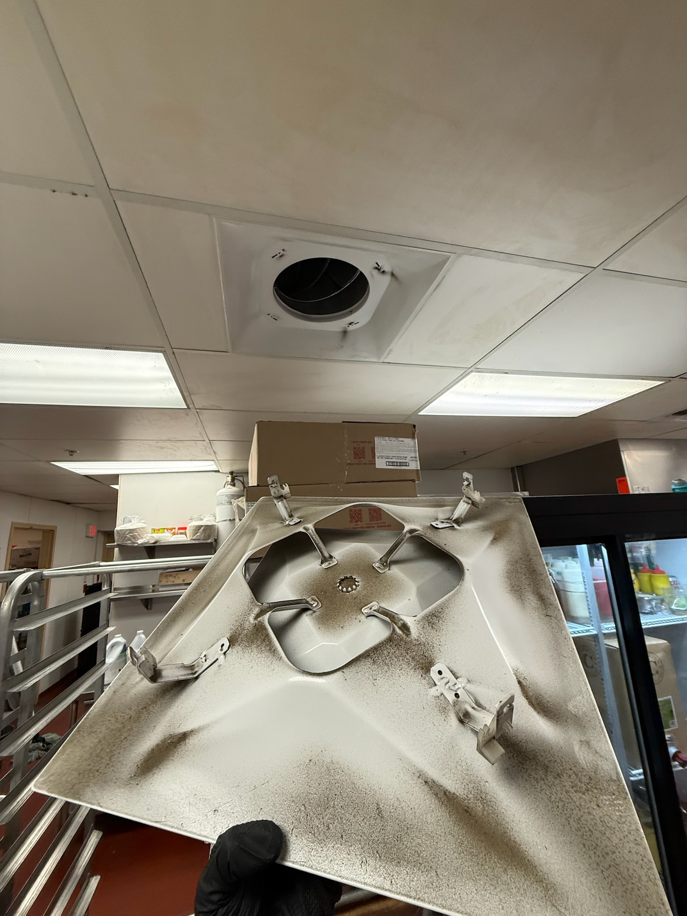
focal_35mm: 14
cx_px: 344
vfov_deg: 102.1
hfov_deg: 85.7
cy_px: 458
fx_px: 370
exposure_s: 1/120
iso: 250
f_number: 2.2
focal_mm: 2.22
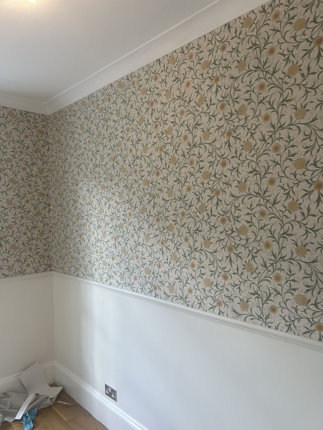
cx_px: 162
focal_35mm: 26
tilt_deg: -1.9
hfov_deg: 53.1
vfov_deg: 67.3
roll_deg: +1.0
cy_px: 215
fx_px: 323
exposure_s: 1/100
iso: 80
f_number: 1.5
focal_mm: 5.7
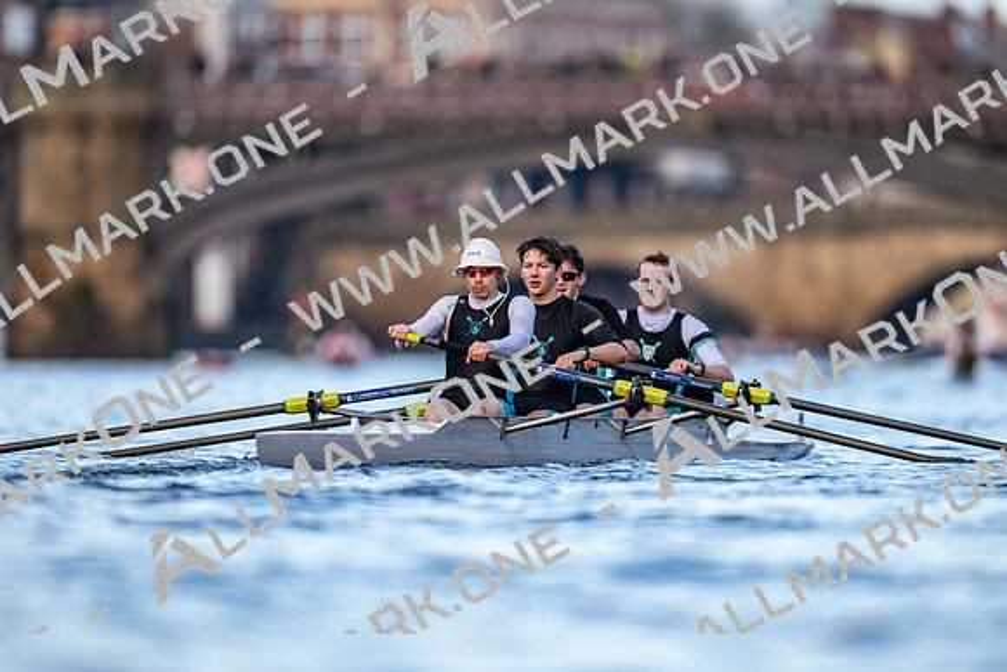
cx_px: 504
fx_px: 16786
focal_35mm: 600
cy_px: 336
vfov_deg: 2.3
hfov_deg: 3.4
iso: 1100
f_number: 4
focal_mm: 600
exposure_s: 1/2500
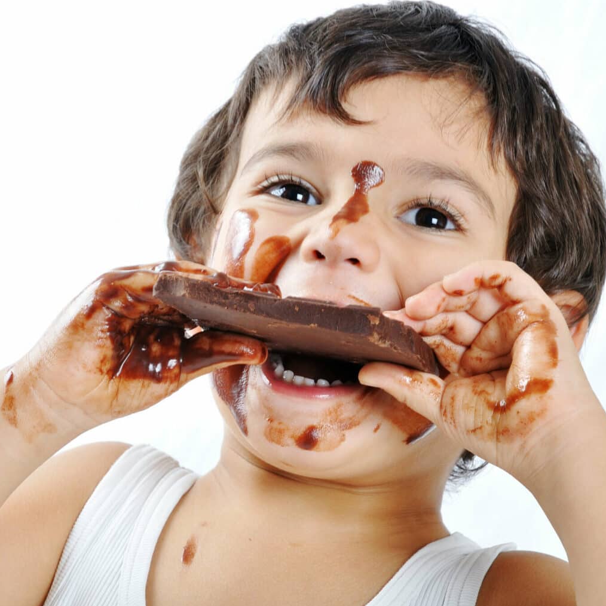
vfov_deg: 9.3
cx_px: 229
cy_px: 303
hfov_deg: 9.3
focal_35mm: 189
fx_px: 3743
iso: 200
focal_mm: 98
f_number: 13
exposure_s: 1/125
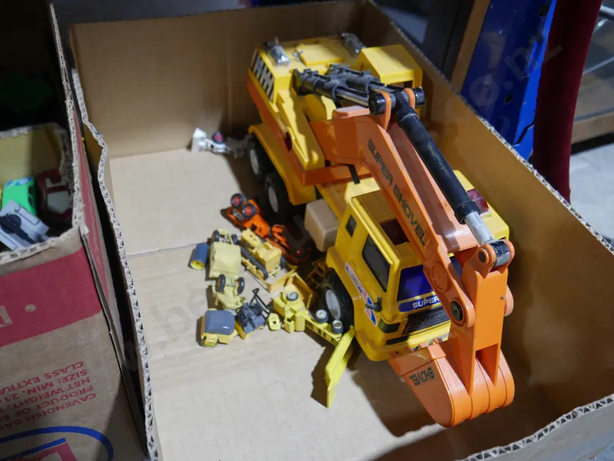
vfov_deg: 45.5
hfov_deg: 58.3
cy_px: 228
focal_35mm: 31
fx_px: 550
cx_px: 300
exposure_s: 1/60
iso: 500
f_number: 3.6
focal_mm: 15
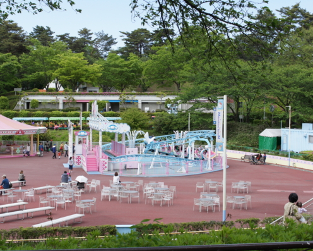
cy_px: 126
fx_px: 552
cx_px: 154
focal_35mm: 60
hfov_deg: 31.7
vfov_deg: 25.6
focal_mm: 35
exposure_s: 1/160
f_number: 11
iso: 200
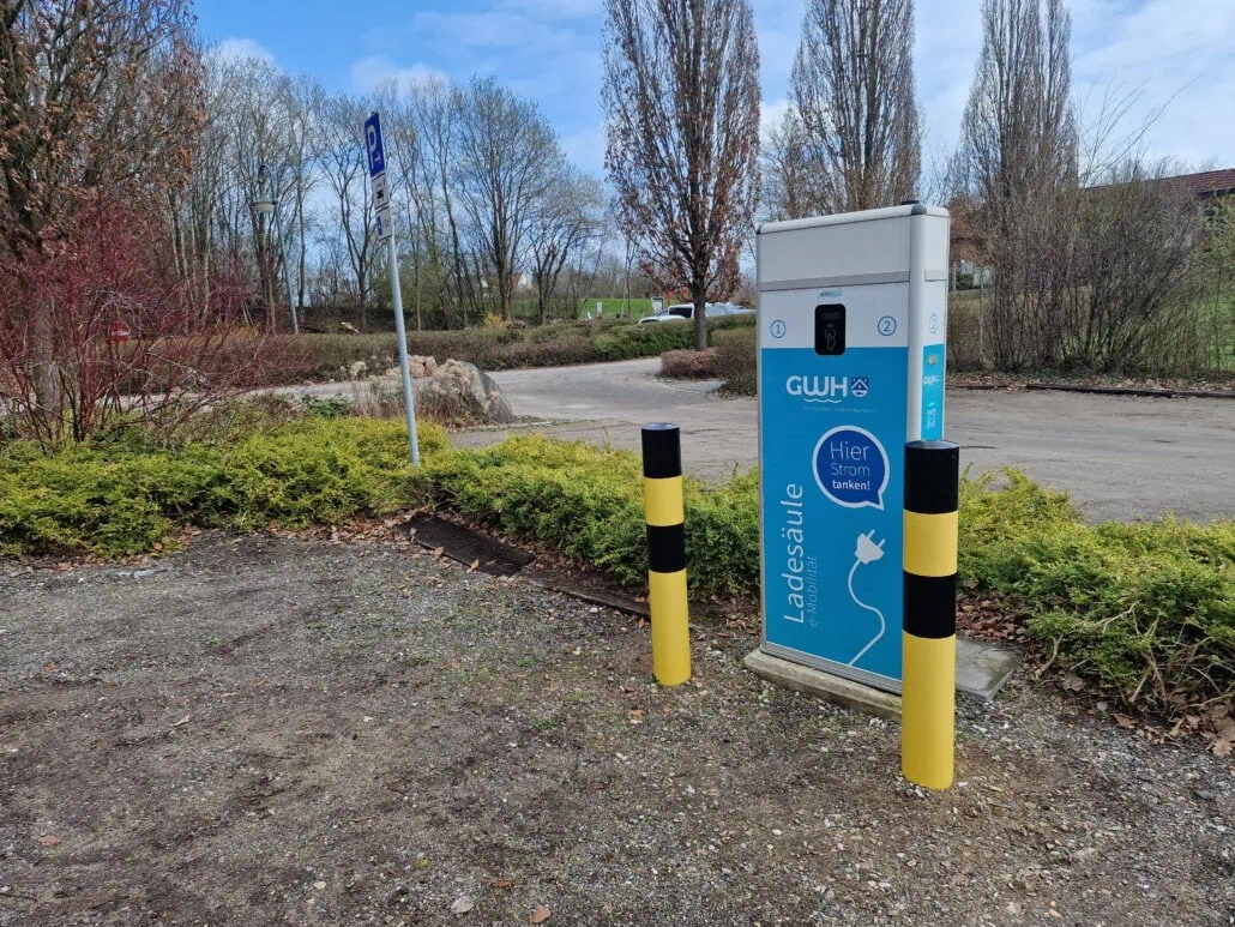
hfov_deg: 73.9
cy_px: 464
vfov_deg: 58.9
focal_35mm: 23
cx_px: 618
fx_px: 821
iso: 50
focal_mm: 6.4
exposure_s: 1/443
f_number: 1.8
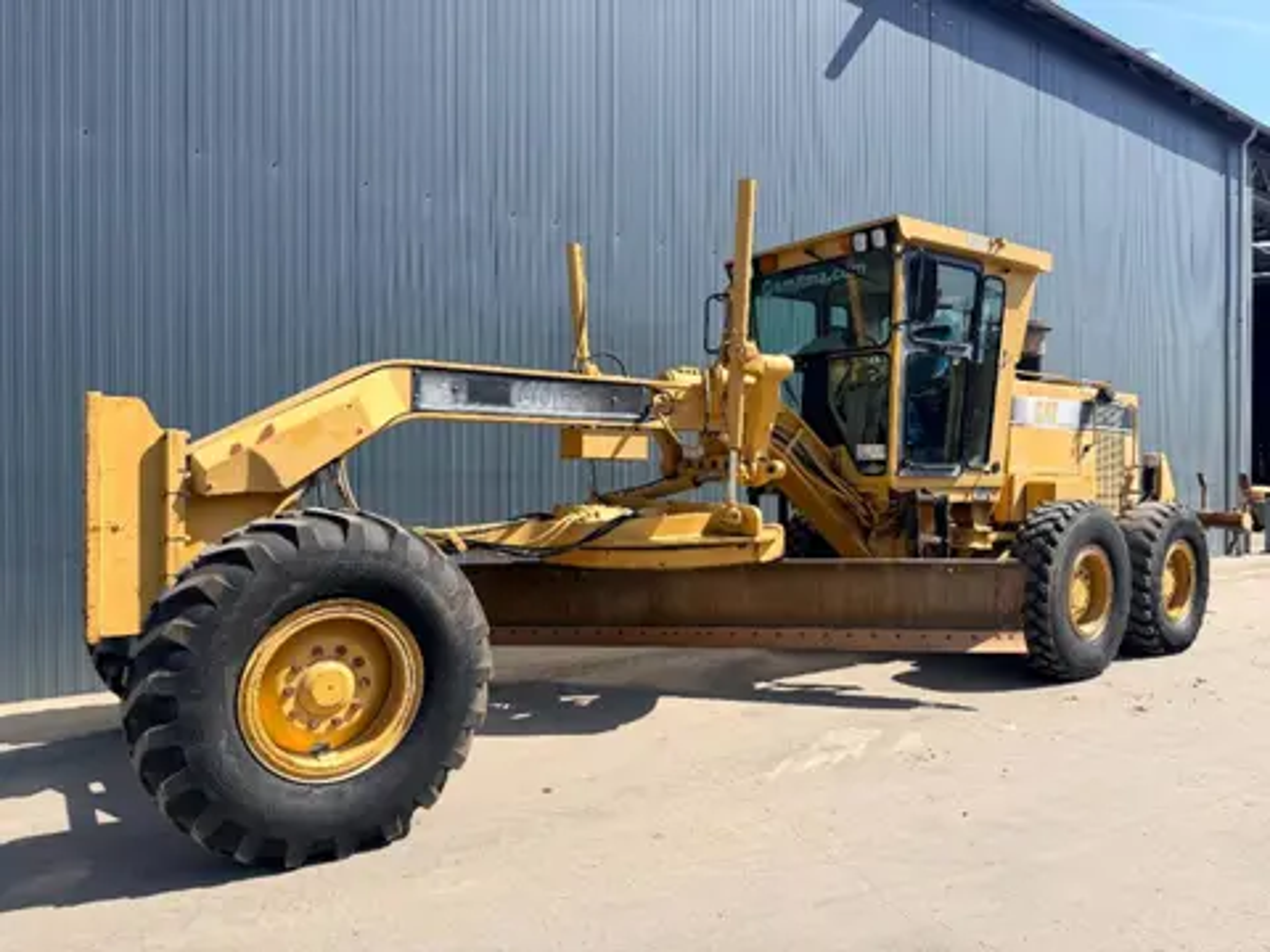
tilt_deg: +0.0
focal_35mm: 24
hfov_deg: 71.6
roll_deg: -0.5
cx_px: 635
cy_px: 476
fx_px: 881
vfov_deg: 56.8
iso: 80
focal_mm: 6.76
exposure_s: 1/3279
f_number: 1.78
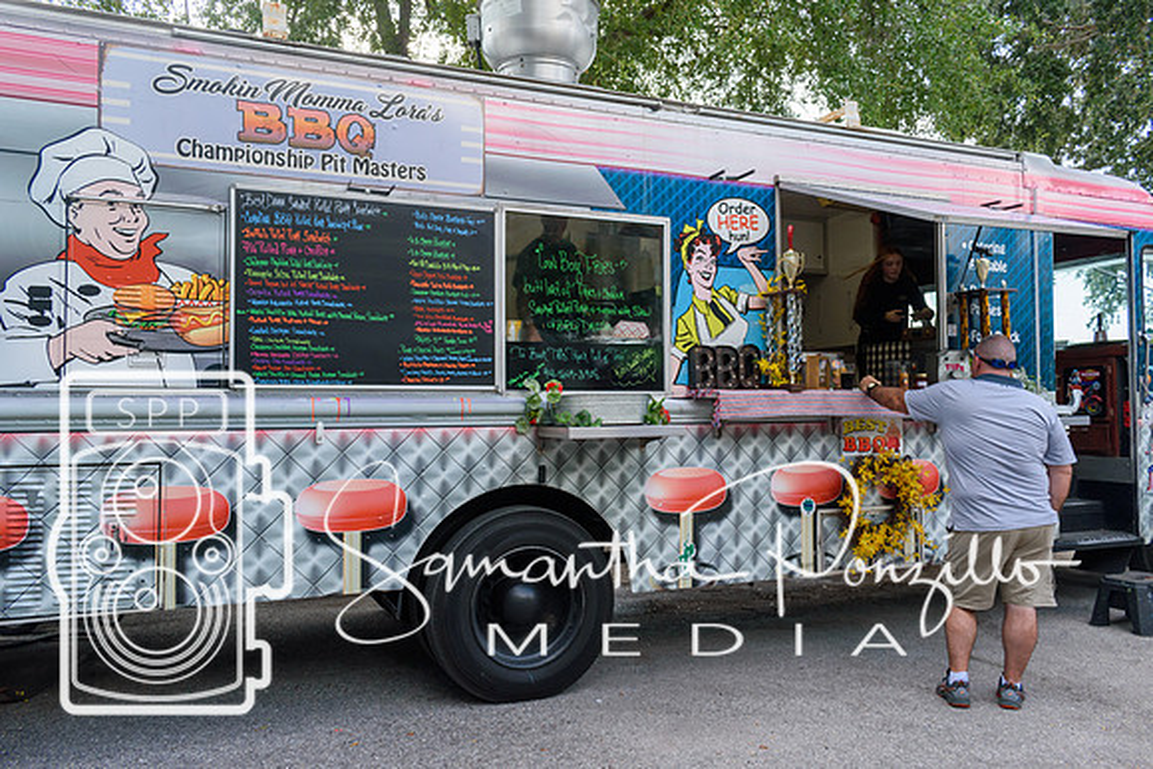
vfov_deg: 47.3
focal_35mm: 27
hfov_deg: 66.6
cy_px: 384
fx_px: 878
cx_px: 576
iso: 320
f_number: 8
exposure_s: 1/250
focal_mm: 18
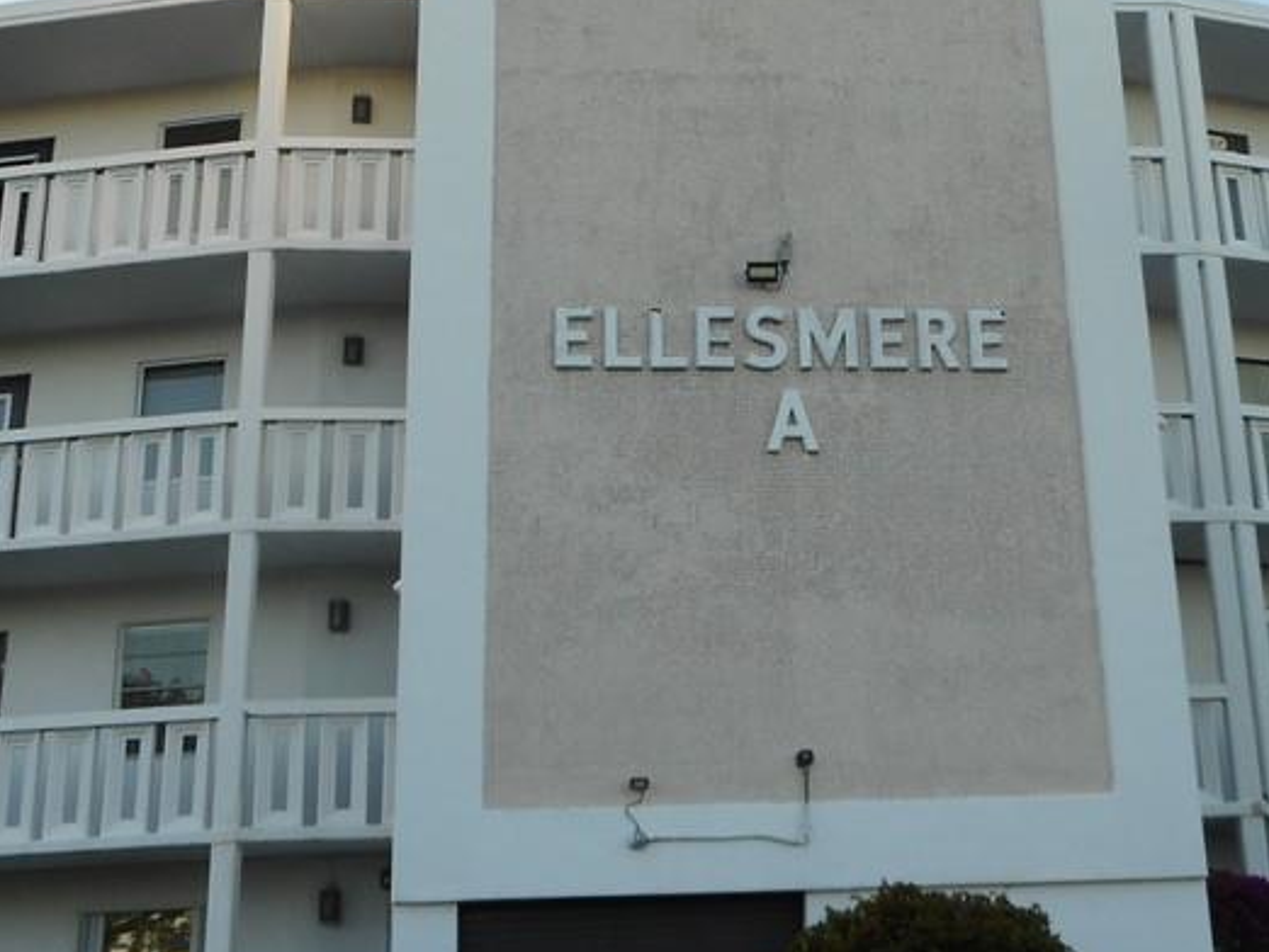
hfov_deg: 38.7
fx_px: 1797
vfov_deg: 29.6
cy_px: 357
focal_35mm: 49
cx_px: 773
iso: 80
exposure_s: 1/125
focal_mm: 4.5
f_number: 3.7
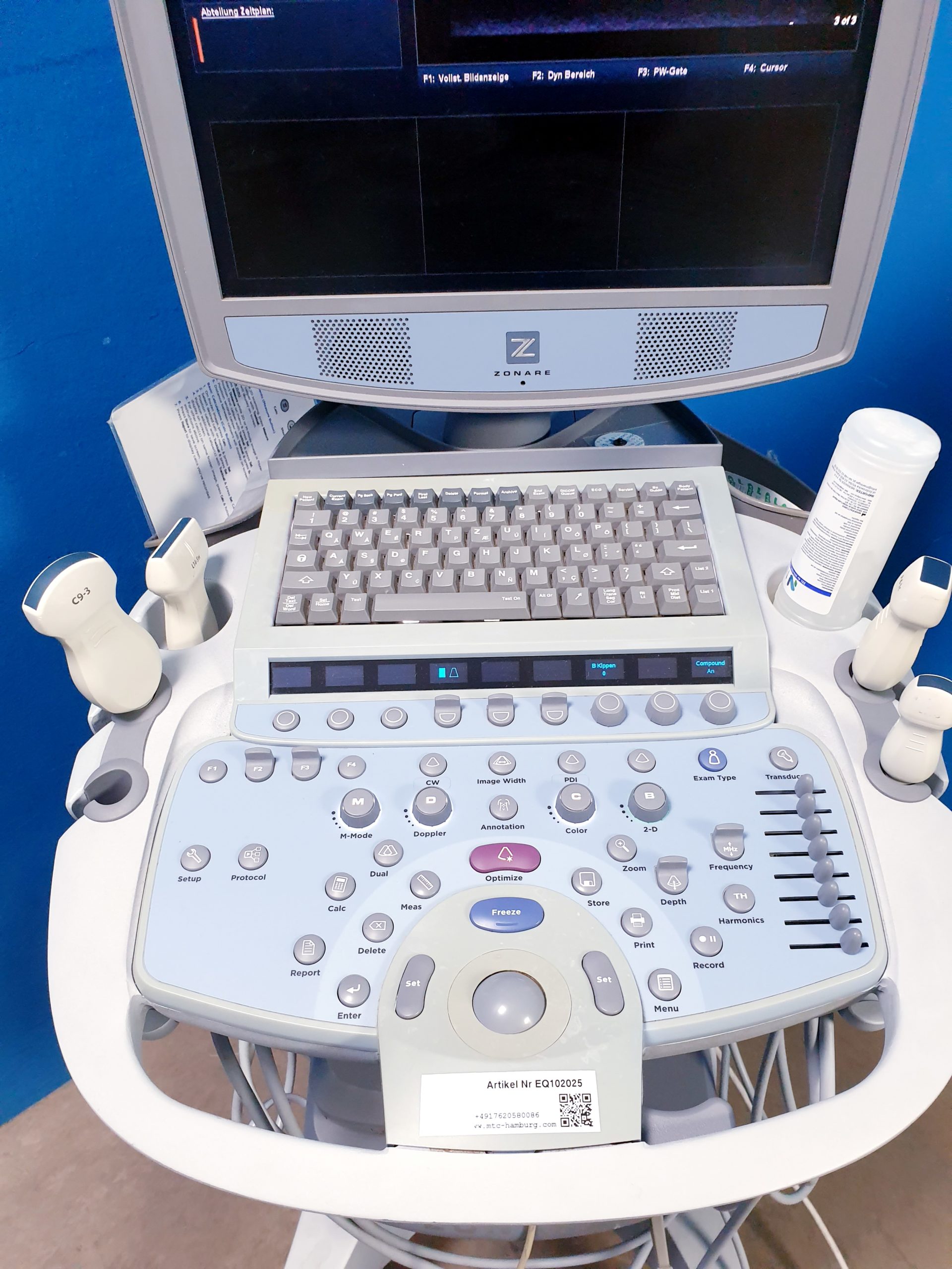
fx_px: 953
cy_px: 634
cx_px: 476
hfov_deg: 53.1
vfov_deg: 67.3
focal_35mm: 26
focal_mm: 4.3
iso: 250
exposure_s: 1/36
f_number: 2.4
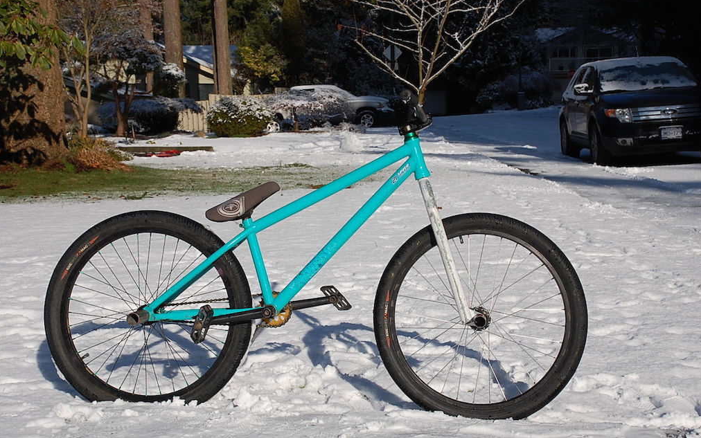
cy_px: 221
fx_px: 1299
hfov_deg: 30.2
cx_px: 350
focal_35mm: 68
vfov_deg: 19.2
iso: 200
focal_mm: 44
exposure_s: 1/400
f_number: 10
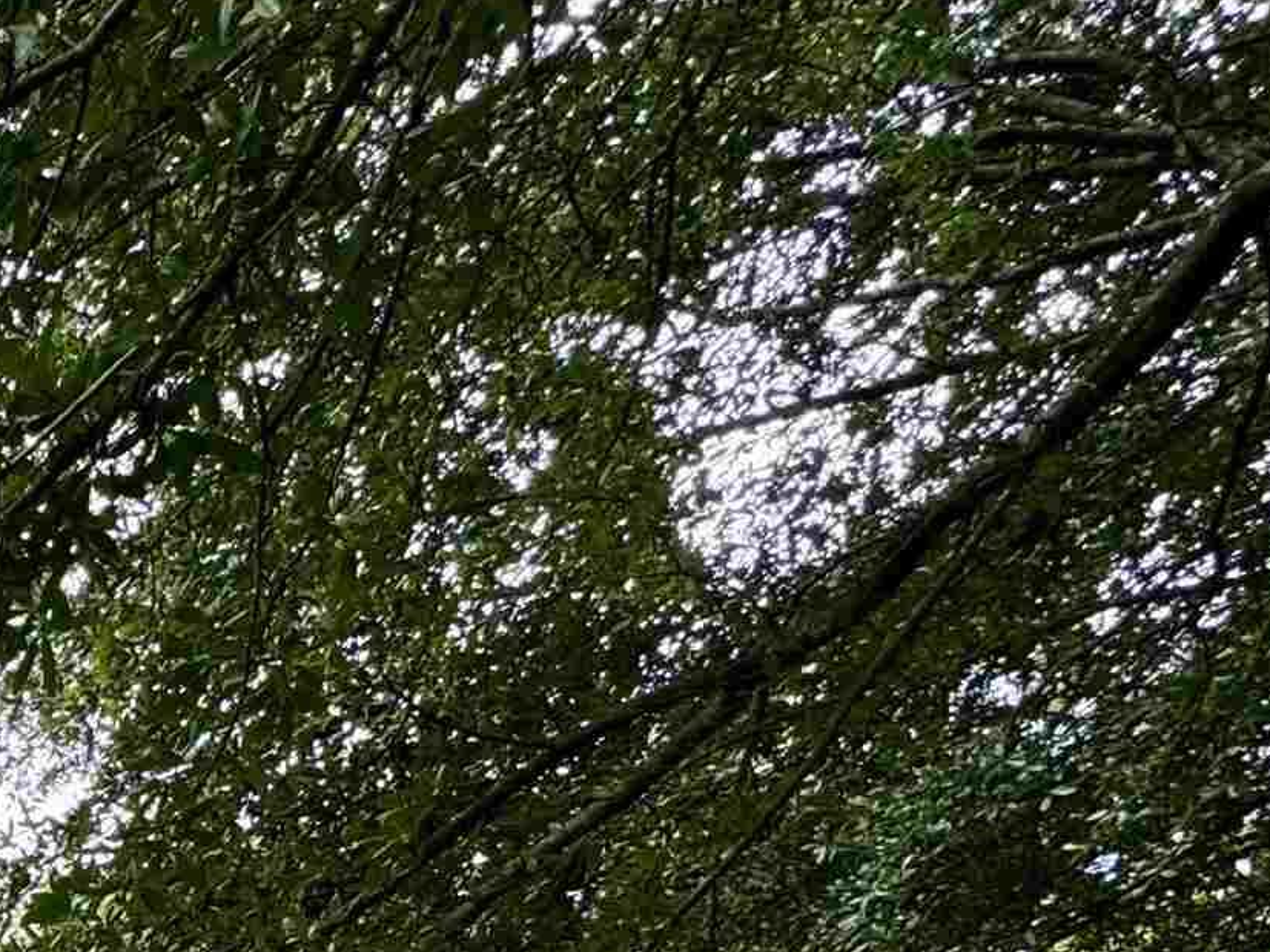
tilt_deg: -3.6
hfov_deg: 23.8
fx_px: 1908
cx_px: -869
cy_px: 1655
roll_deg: -2.3
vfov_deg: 20.7
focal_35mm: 52
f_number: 2.2
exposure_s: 1/182
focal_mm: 2.22
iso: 40
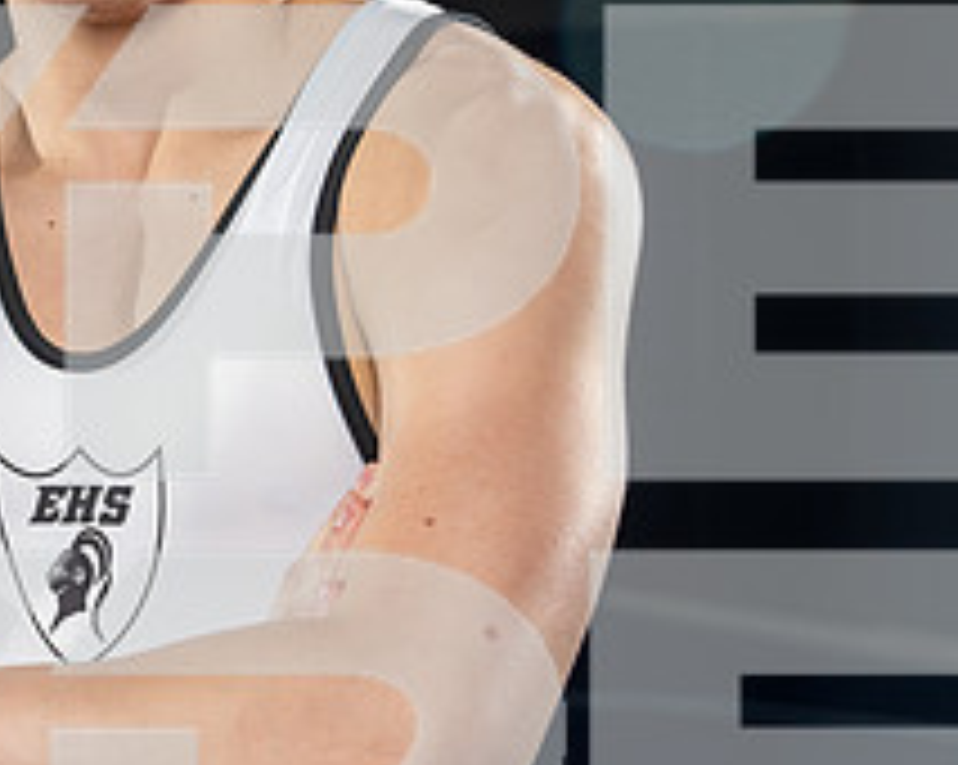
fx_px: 2974
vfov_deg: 14.6
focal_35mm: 105
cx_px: -22
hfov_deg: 17.8
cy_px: 245
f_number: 4
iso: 800
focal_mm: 41
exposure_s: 1/125
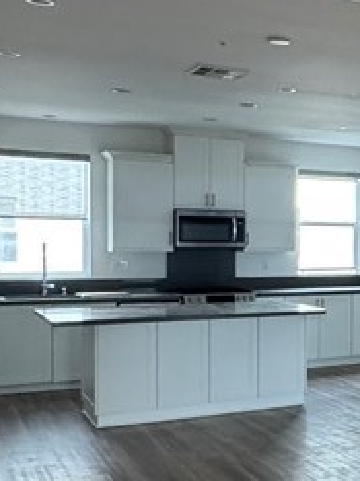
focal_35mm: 58
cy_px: 263
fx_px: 805
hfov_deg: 21.3
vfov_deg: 33.2
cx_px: 535
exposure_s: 1/120
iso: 320
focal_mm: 2.22
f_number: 2.2
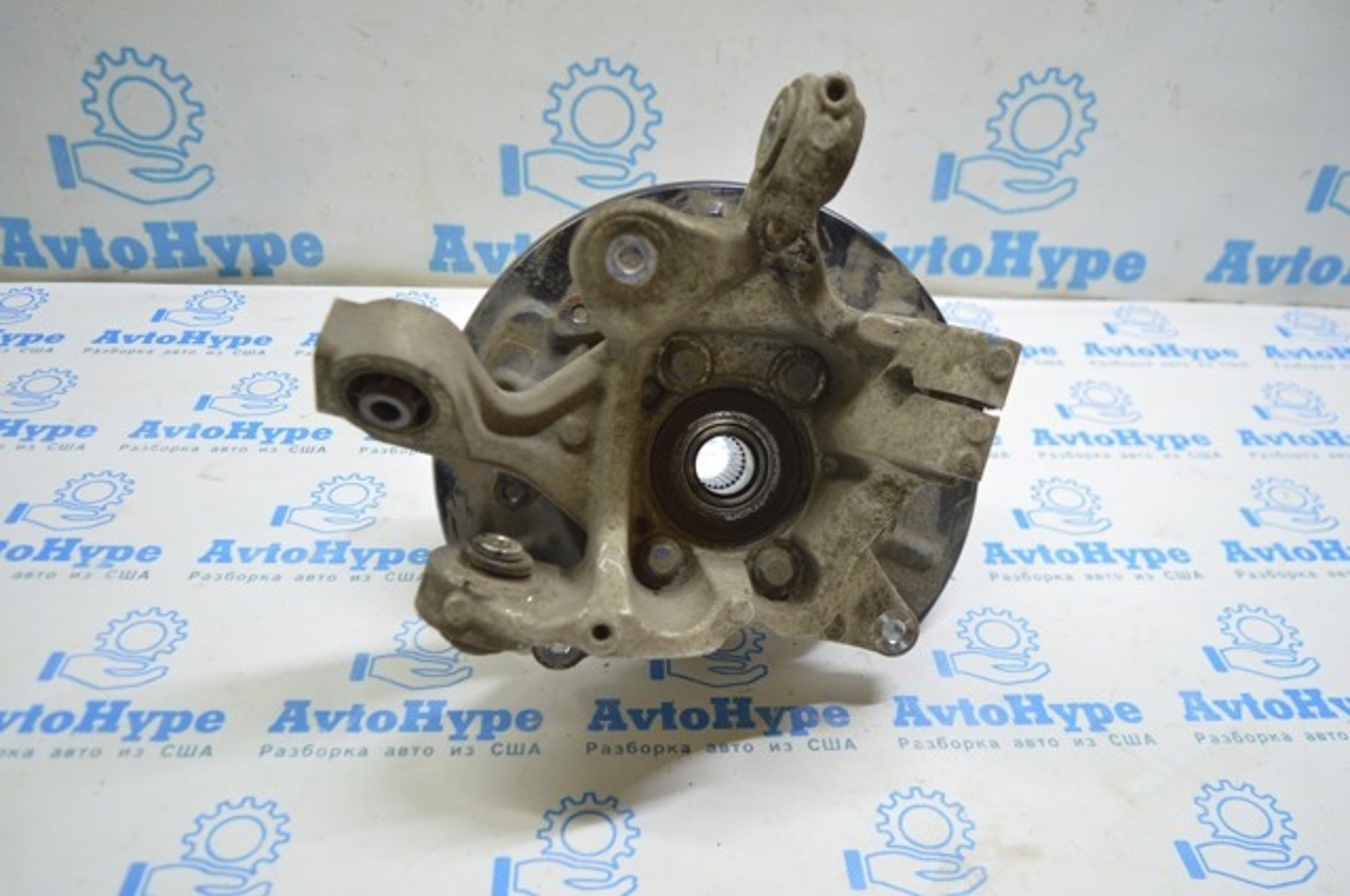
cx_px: 675
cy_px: 448
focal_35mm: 30
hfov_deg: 62.0
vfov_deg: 43.5
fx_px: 1124
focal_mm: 20
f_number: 3.5
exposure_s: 1/40
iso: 400
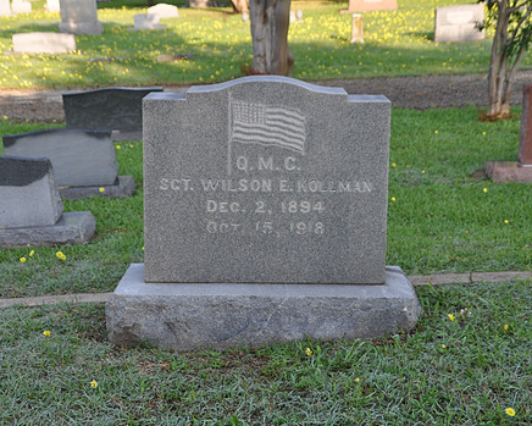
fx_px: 1118
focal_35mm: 71
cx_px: 297
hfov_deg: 26.7
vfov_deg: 21.6
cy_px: 206
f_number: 5.6
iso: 200
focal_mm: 38
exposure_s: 1/125
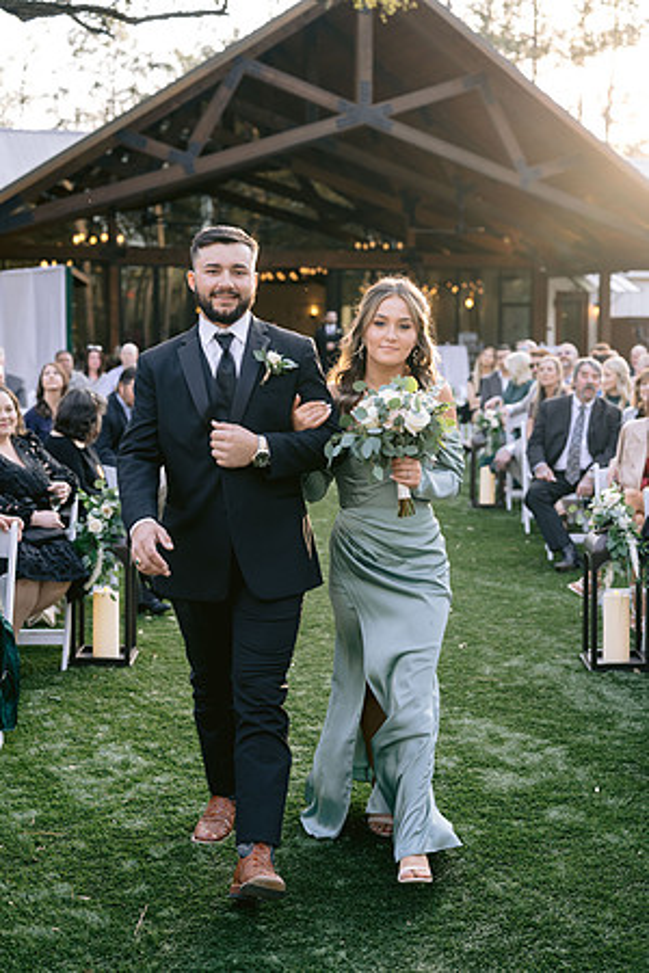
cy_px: 486
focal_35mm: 50
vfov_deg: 39.6
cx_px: 324
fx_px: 1352
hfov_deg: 27.0
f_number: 3.2
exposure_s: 1/250
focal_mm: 50
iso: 400
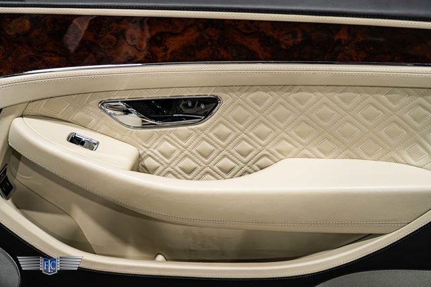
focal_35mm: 48
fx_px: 575
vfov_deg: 28.1
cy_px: 144
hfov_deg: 41.1
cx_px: 216
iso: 1600
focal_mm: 48
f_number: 4
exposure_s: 1/125
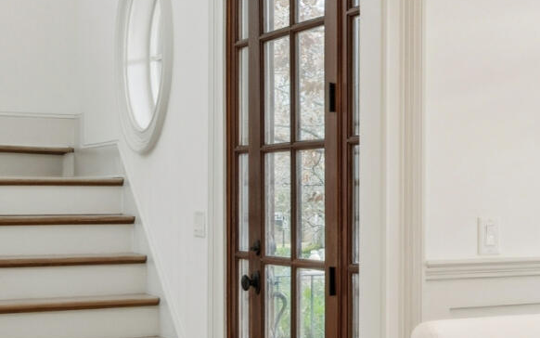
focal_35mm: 84
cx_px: 835
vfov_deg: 15.5
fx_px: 1236
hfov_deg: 20.6
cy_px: 216
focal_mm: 16
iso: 400
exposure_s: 1/20
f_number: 8
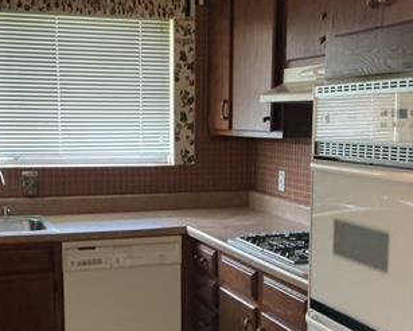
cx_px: 199
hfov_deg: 31.9
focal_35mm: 59
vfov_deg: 25.5
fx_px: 722
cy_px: 249
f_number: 1.8
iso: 200
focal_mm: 3
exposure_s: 1/40
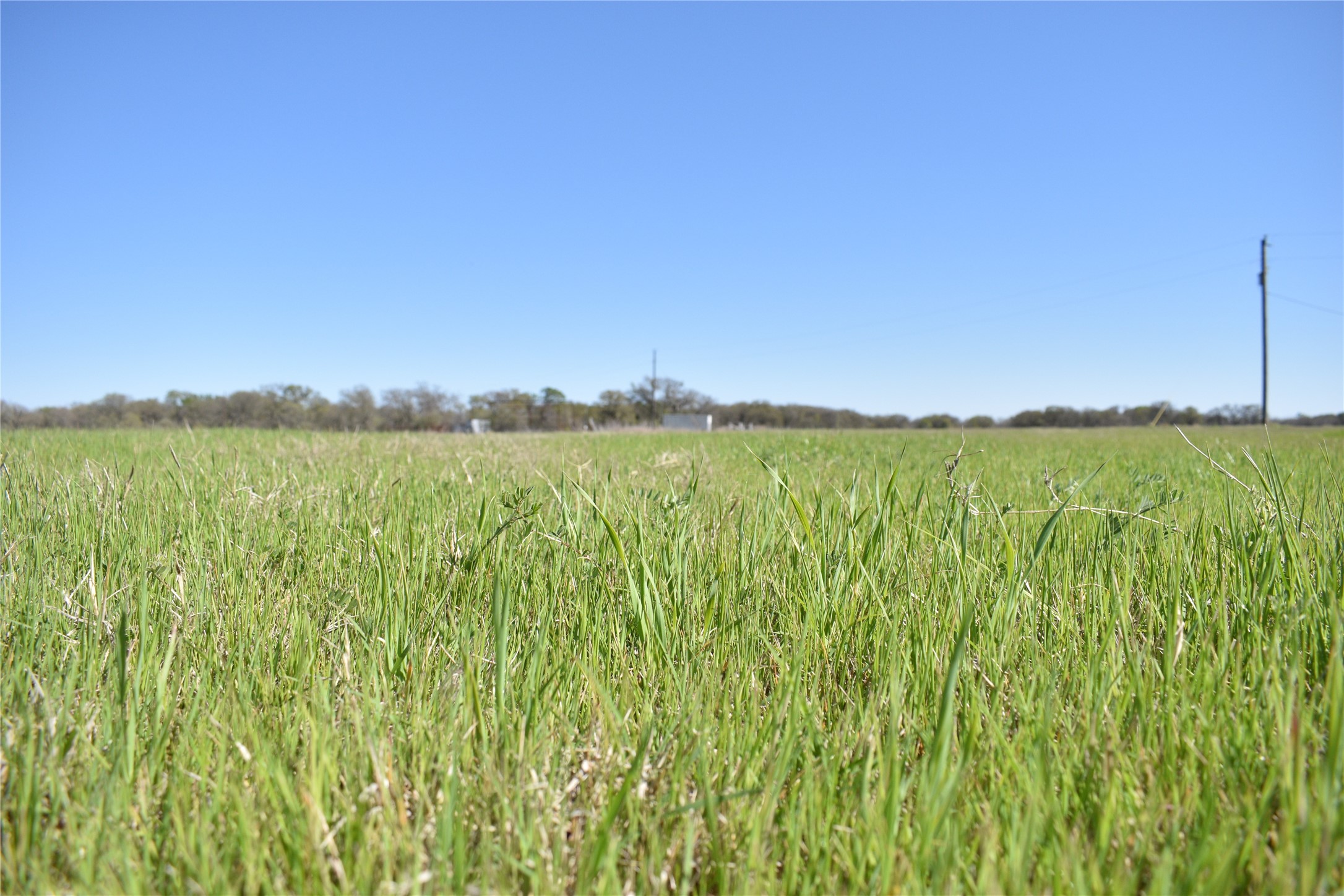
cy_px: 448
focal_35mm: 27
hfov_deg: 67.4
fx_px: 1008
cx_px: 672
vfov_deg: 47.9
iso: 400
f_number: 5.6
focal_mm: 18
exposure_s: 1/1600
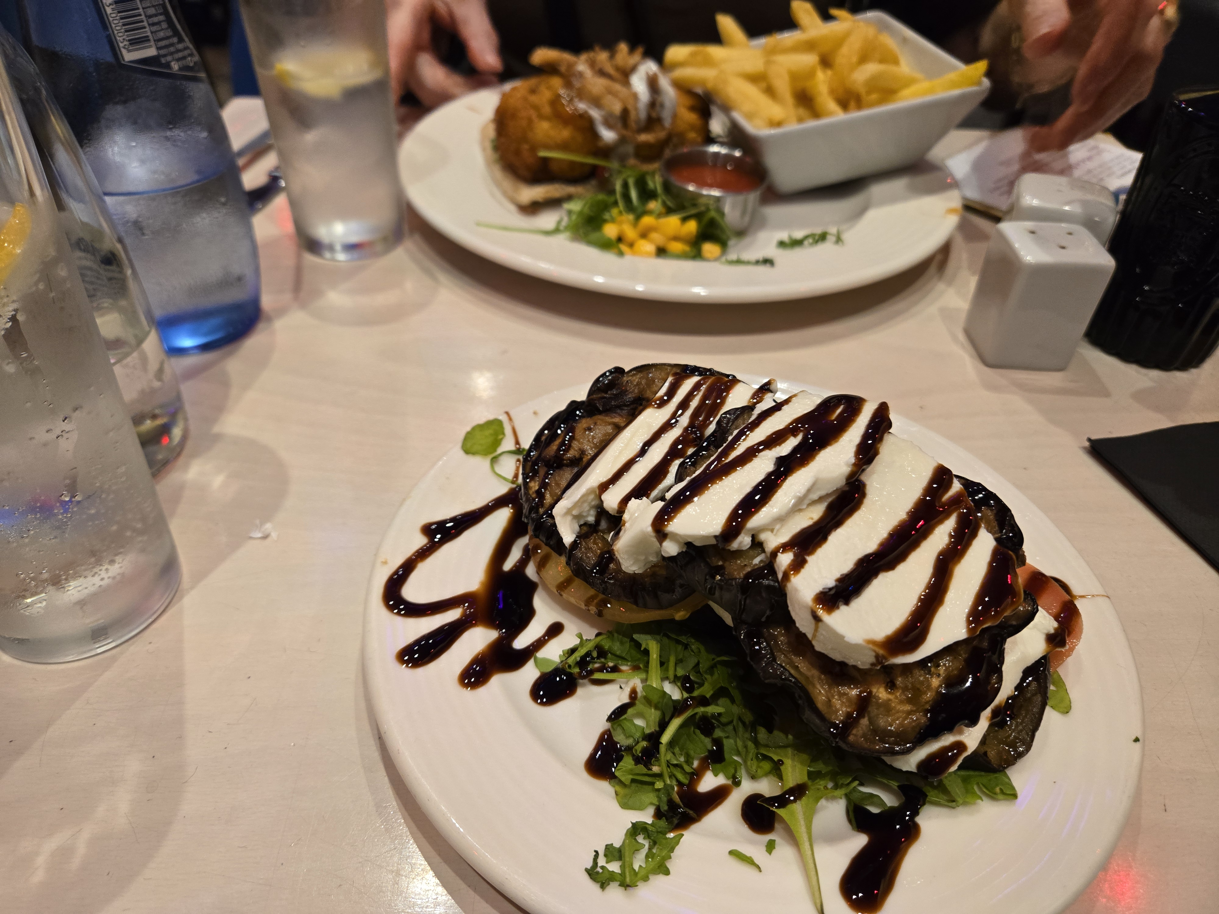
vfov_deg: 58.9
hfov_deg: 73.9
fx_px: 810
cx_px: 610
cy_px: 457
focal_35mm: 23
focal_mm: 5.4
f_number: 1.8
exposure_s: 1/100
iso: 320
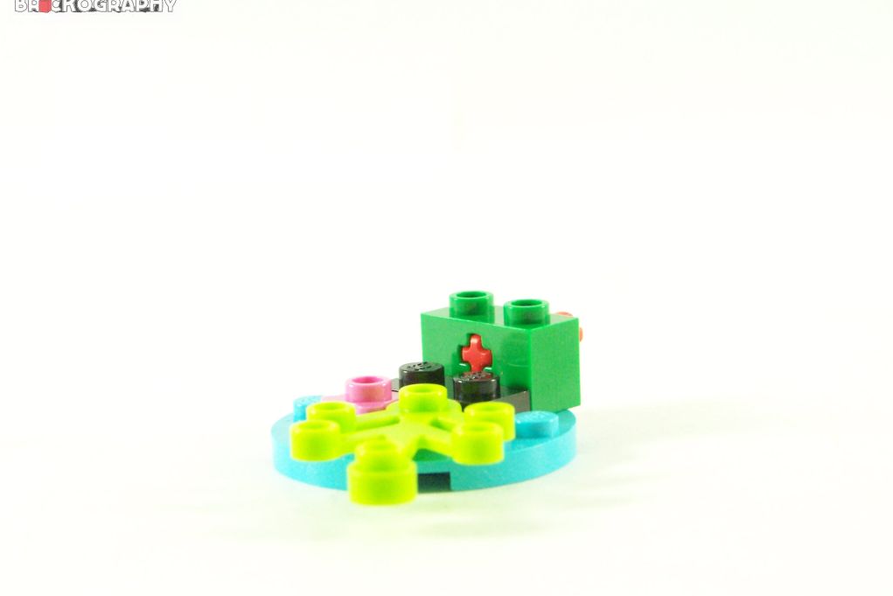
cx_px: 447
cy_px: 294
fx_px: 3026
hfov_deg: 16.8
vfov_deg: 11.2
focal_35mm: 122
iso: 400
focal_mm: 19.4
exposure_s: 1/60
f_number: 3.6
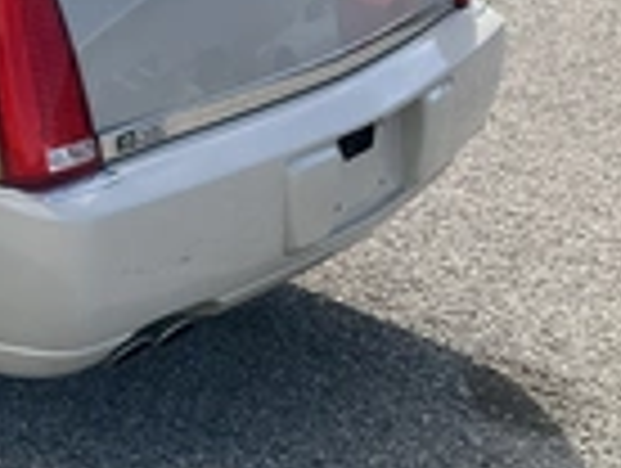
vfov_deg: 17.2
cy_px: -4
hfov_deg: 20.4
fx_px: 1510
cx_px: -266
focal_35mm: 84
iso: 25
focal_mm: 3
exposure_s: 1/1144
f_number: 1.8
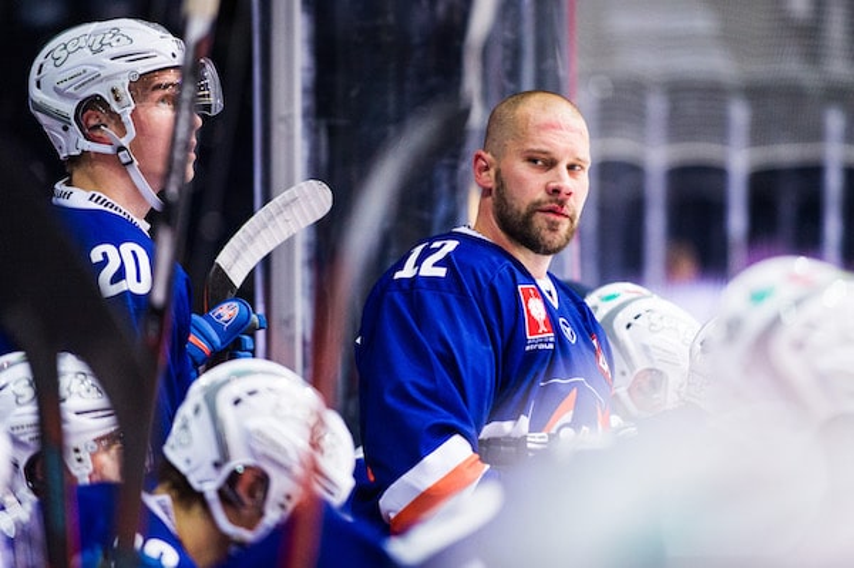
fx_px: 4740
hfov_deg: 10.3
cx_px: 427
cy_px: 284
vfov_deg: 6.9
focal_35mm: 200
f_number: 2.8
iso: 4000
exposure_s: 1/800
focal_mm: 200
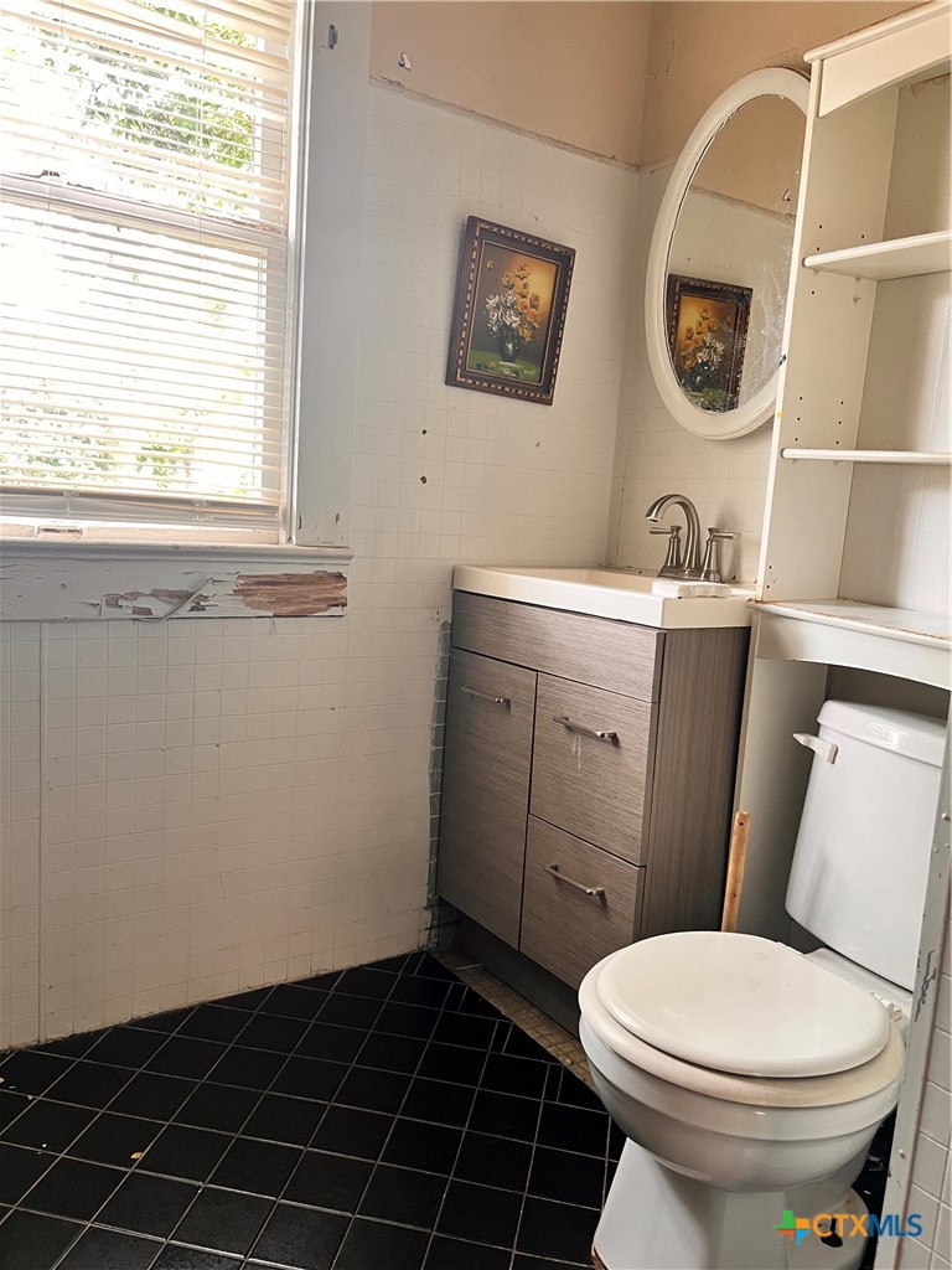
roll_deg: -2.8
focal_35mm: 26
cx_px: 476
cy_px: 635
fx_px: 953
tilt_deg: -8.5
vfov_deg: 67.3
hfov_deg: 53.1
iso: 160
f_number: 1.6
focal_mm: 5.1
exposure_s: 1/60
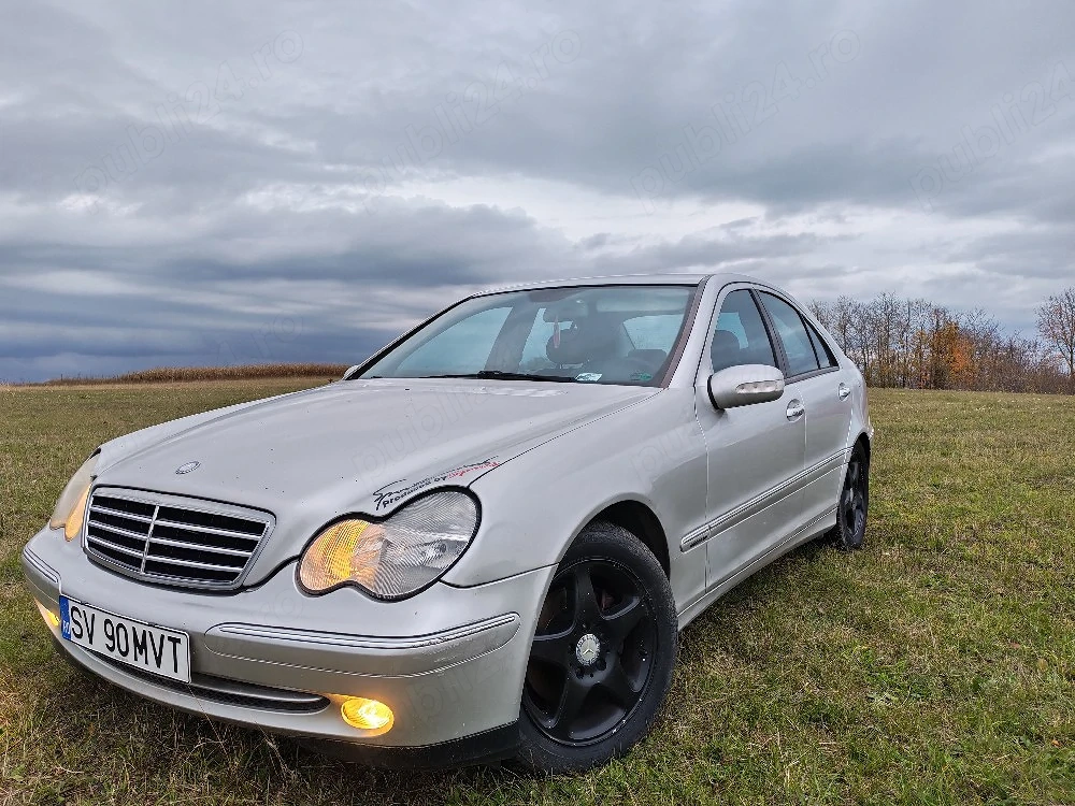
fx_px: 838
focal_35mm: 27
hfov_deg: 65.3
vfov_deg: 51.4
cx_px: 538
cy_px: 403
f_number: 1.9
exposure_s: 1/100
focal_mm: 6.12
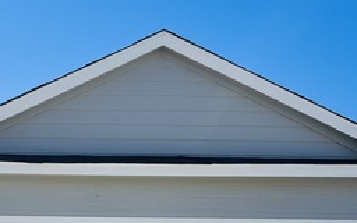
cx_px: 86
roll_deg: -1.7
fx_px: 671
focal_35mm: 69
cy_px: 262
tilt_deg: +5.2
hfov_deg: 29.3
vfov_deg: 18.0
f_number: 1.5
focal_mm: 5.7
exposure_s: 1/5587
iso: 50
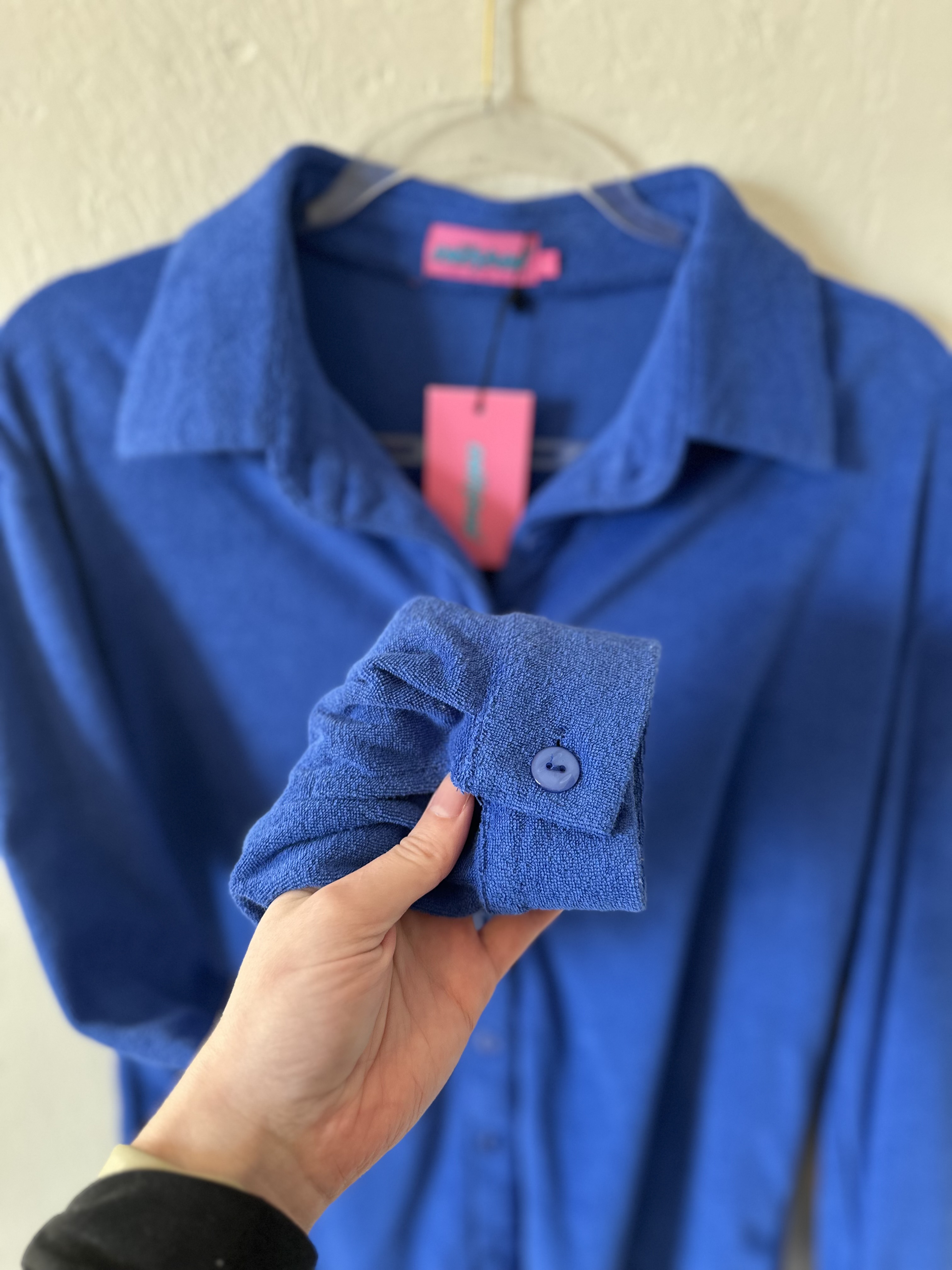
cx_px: 476
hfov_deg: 56.8
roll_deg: +2.5
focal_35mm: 24
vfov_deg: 71.6
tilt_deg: -18.6
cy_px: 635
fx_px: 880
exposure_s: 1/60
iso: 200
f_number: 1.78
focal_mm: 6.86
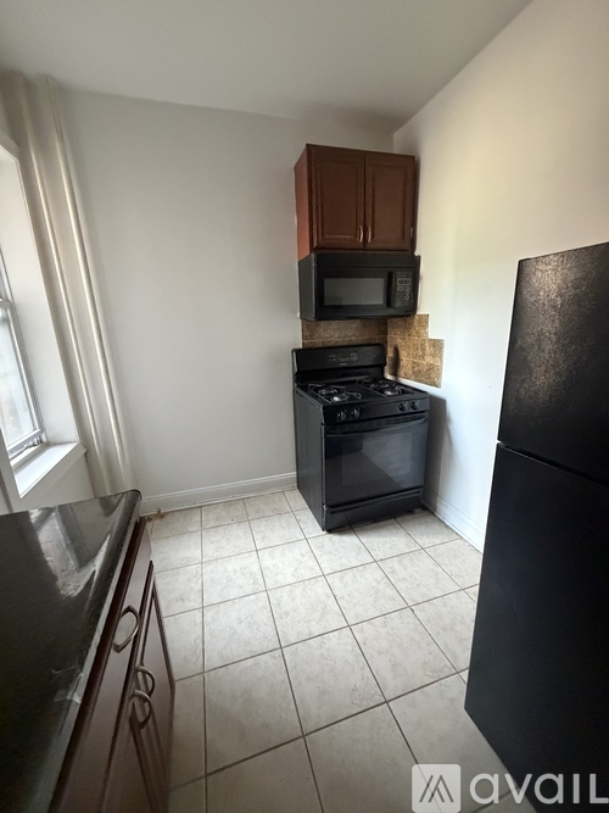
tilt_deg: -13.4
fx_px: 329
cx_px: 304
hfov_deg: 85.7
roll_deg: +2.0
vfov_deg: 102.1
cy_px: 406
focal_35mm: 14
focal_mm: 2.22
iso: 800
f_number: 2.2
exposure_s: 1/60
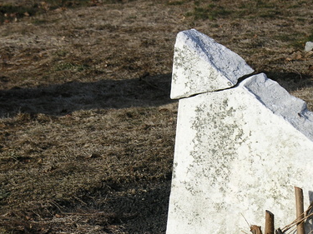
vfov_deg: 6.1
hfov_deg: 8.1
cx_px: 192
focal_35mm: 243
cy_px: 225
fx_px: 2197
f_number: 4.7
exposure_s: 1/390
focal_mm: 29.3
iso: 50
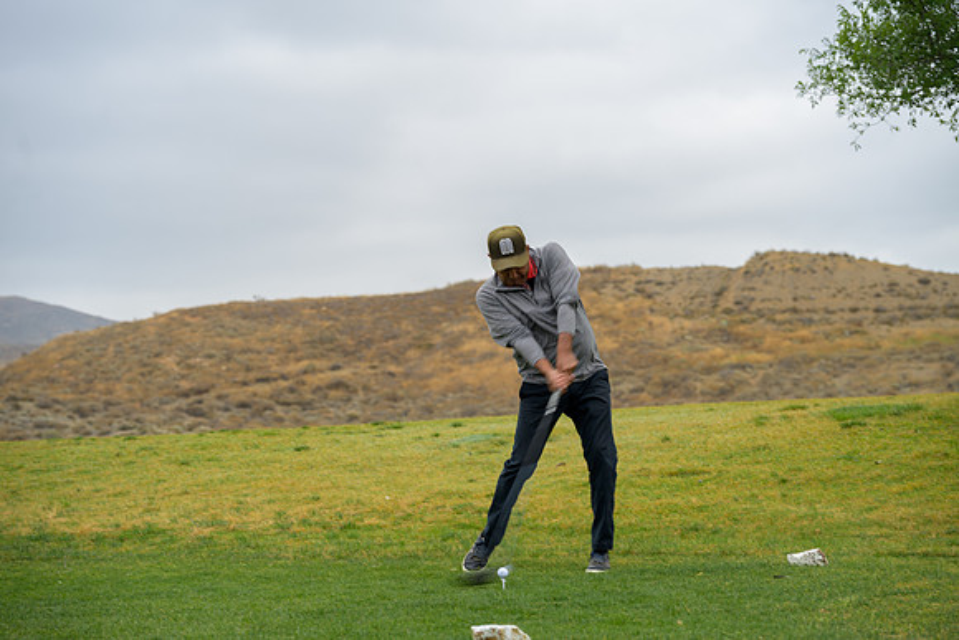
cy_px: 320
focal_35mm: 74
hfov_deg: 27.3
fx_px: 1972
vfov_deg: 18.4
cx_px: 480
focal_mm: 74
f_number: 4
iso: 100
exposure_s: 1/200
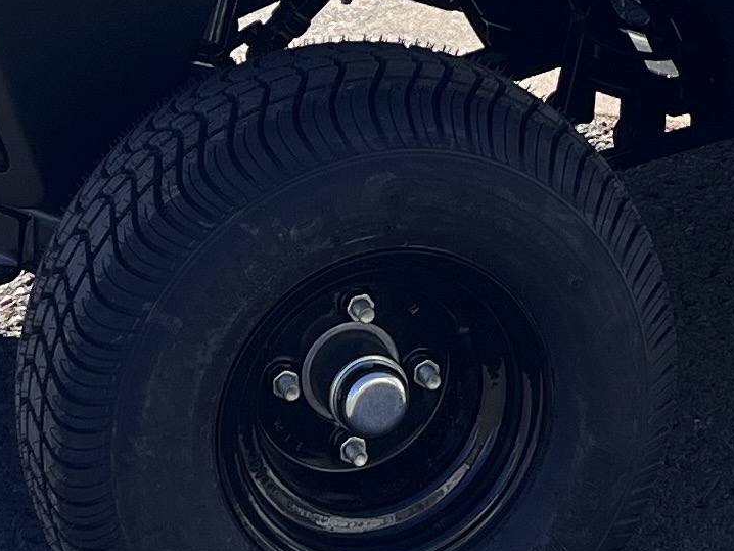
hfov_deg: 13.4
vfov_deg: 9.7
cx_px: 706
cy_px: -427
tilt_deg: -10.9
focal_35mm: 146
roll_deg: -1.2
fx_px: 3097
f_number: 1.5
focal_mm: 5.7
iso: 50
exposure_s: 1/2841
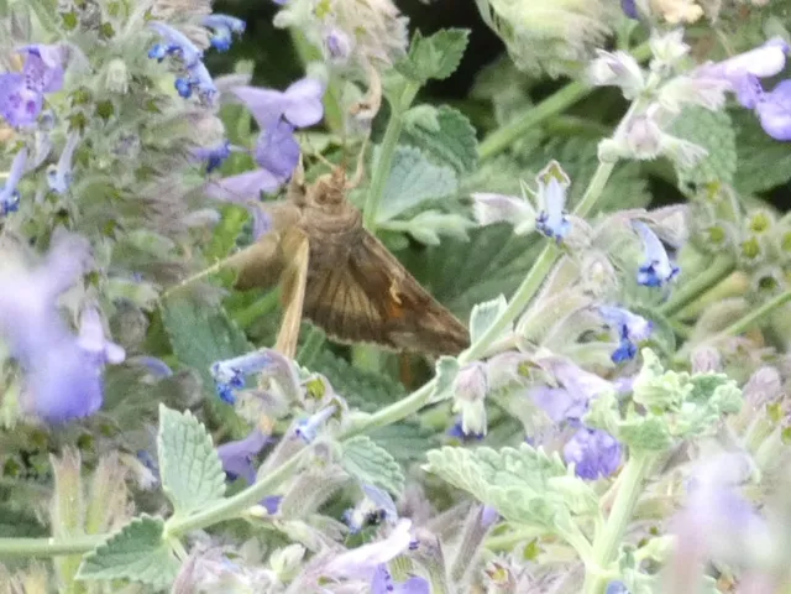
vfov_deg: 8.6
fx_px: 3953
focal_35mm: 173
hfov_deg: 11.4
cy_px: 297
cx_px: 396
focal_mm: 30.9
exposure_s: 1/80
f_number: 5.5
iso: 250
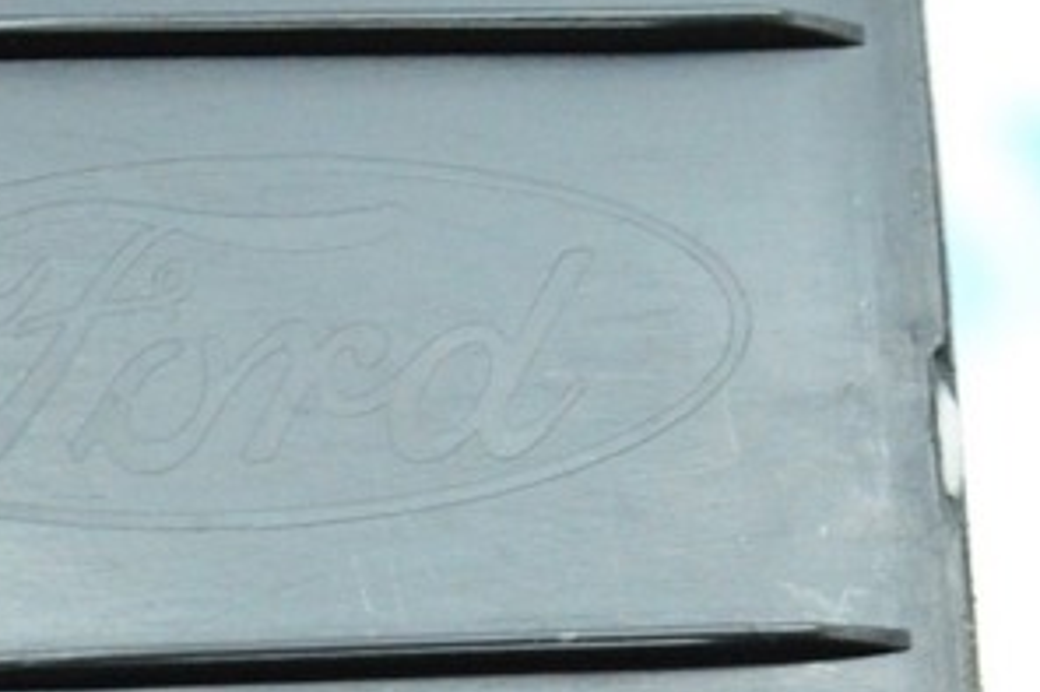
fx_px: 5141
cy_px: 683
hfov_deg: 11.5
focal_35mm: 178
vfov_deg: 7.7
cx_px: 169
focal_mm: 55
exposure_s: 1/100
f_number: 6.3
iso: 6400
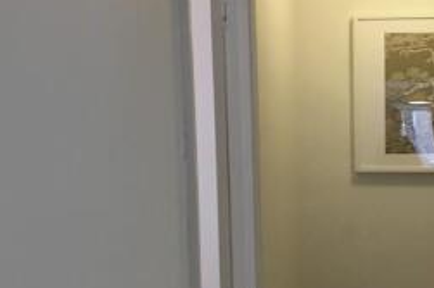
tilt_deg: -2.2
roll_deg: -0.5
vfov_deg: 19.4
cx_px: 392
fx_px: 843
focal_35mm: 70
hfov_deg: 27.8
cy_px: 194
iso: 80
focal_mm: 4.15
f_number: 2.2
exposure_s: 1/33
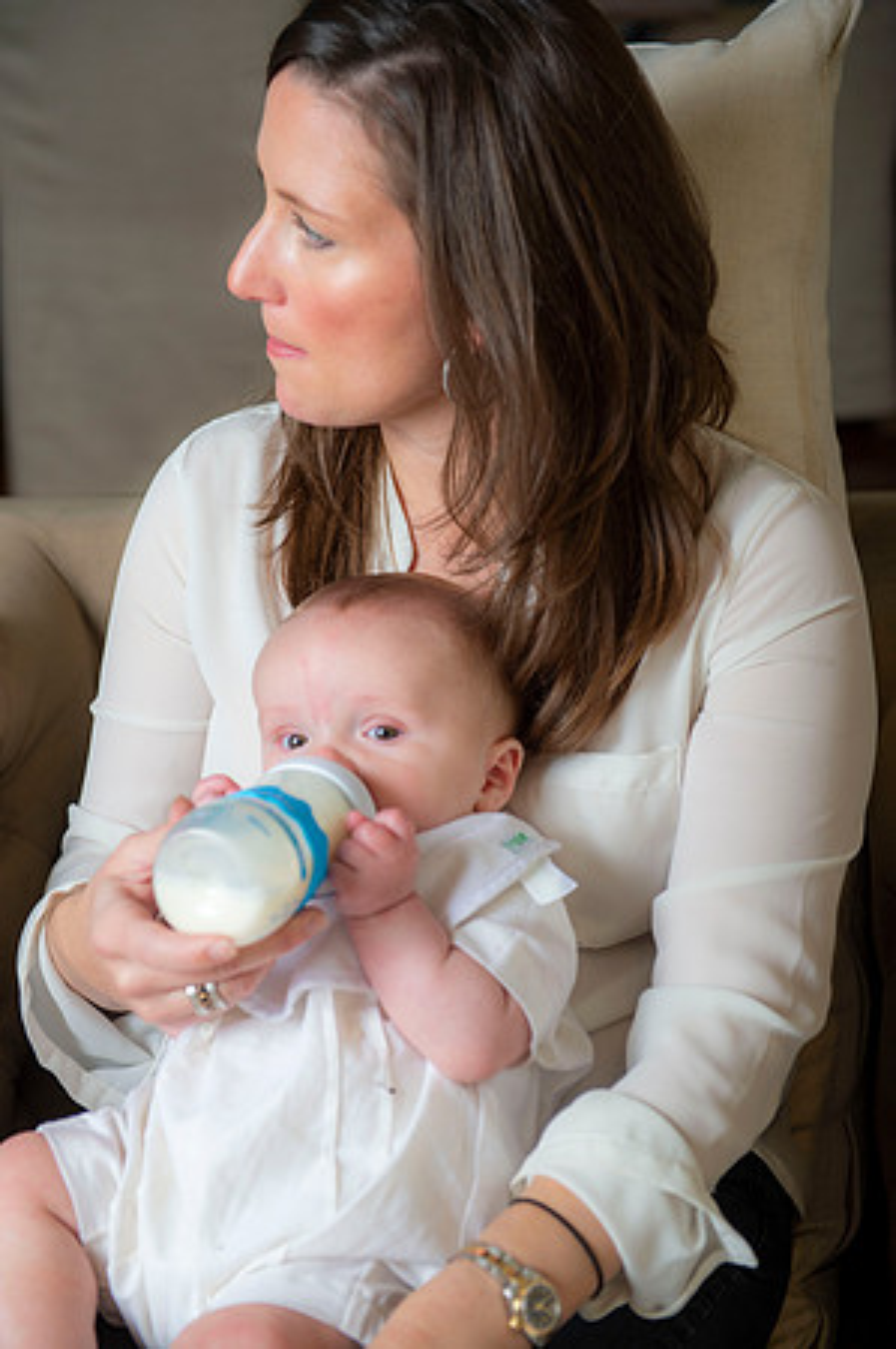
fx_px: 2619
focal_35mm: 70
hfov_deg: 19.4
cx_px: 448
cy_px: 674
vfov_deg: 28.9
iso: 250
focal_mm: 70
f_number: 4
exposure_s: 1/200
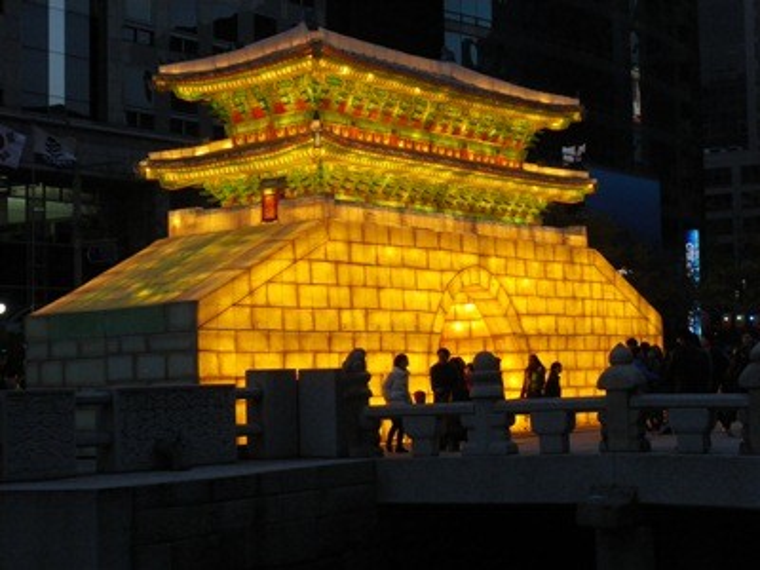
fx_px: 1361
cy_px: 285
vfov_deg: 23.7
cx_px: 380
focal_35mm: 62
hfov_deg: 31.2
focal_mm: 11.1
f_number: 4.6
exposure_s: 1/60
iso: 320
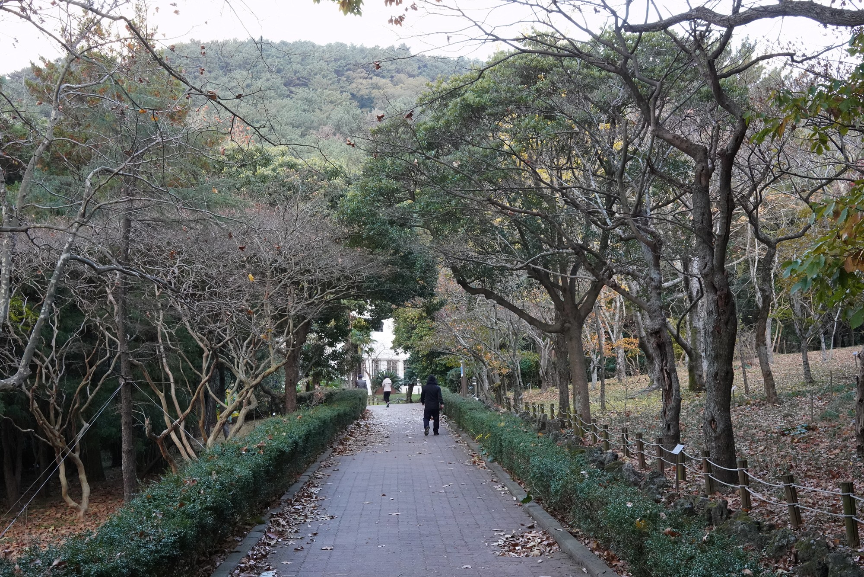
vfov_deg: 37.9
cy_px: 288
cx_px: 432
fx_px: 840
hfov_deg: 54.4
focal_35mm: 35
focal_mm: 35
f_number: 11
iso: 5000
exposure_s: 1/100
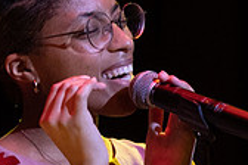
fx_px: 3761
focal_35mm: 546
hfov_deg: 3.8
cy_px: 189
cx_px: 301
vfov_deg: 2.5
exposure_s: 1/200
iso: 1600
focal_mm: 90
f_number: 2.8
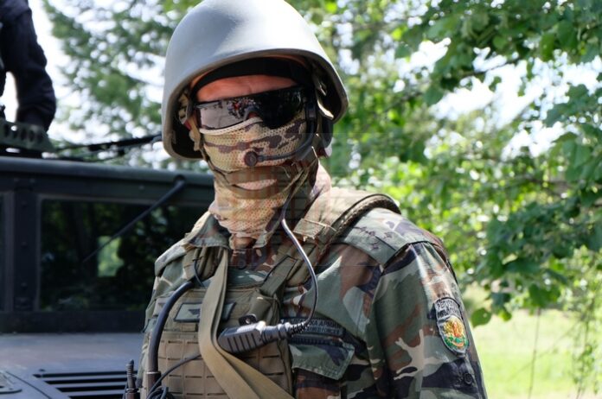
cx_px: 301
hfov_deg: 27.0
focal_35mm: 75
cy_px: 200
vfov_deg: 18.1
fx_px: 1252
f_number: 5.6
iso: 400
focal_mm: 50
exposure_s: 1/200
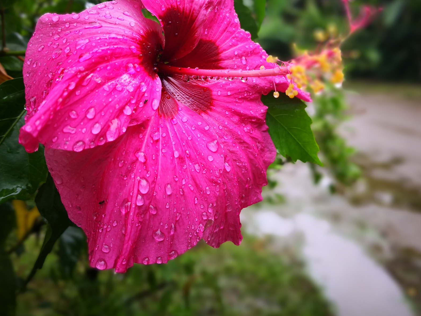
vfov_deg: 40.3
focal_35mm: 35
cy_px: 113
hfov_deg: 52.6
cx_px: 199
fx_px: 426
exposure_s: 1/213
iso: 50
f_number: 4
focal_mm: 3.95
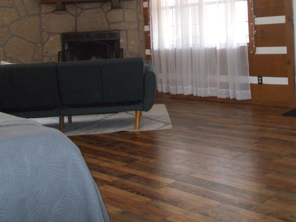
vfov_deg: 30.7
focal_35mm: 46
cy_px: 42
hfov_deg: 41.1
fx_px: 393
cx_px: 176
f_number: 3.2
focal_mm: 4.6
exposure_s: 1/25
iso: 250
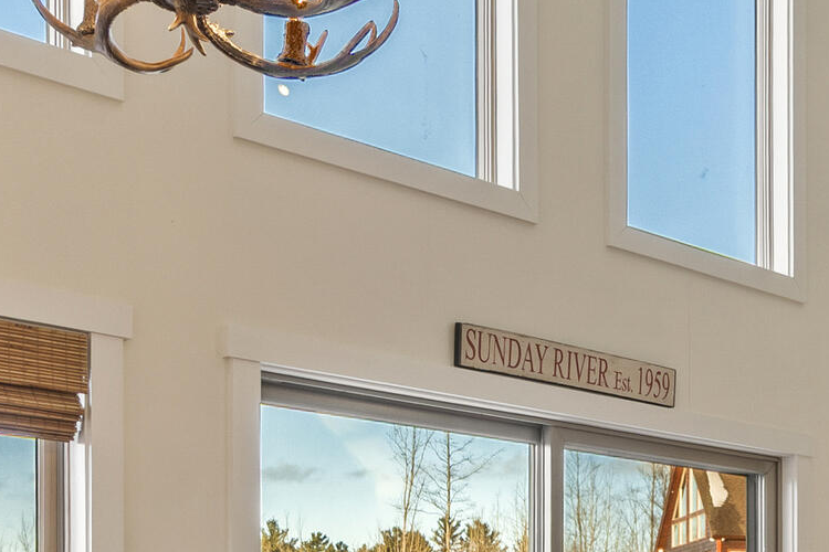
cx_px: 768
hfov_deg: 29.9
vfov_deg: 20.0
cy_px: 650
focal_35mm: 64
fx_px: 1474
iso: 80
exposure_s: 1/1.67
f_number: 10
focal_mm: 16
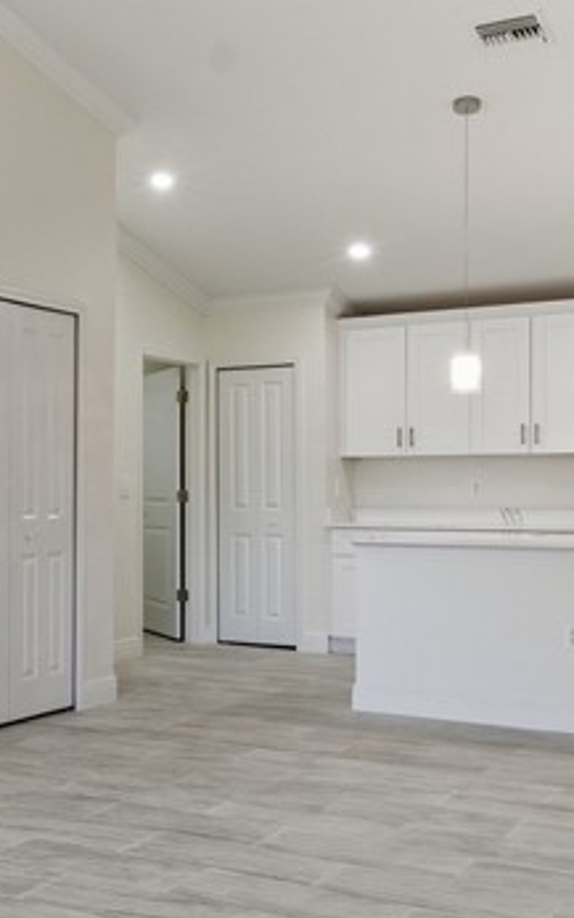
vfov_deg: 39.5
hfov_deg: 23.5
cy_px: 492
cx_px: -85
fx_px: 1276
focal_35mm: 51
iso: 200
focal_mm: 16
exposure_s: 1/50
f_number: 8
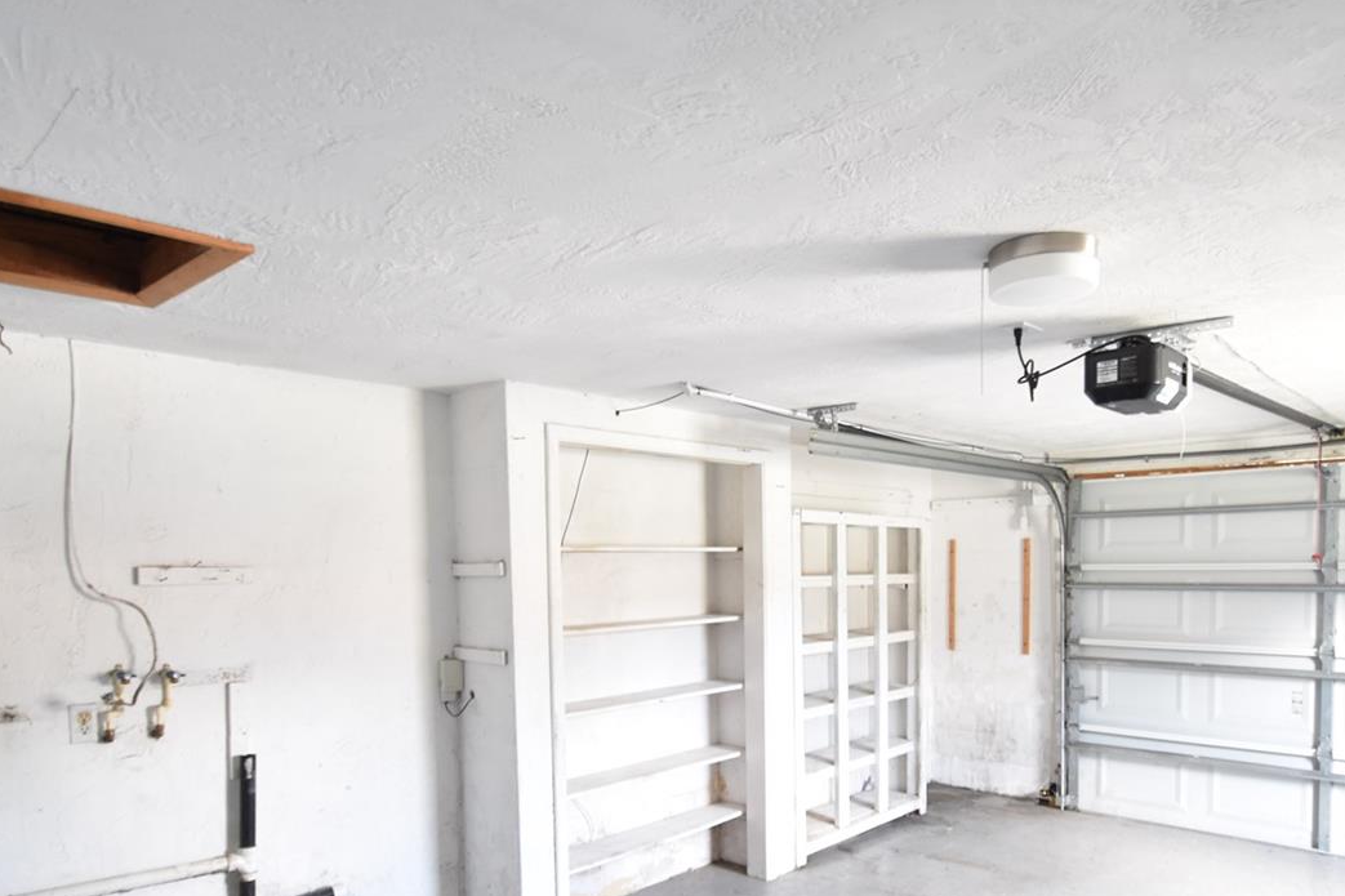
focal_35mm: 23
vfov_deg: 53.9
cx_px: 756
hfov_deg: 75.8
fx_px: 859
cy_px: 601
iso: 800
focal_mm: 10
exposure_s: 1/20
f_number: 3.5
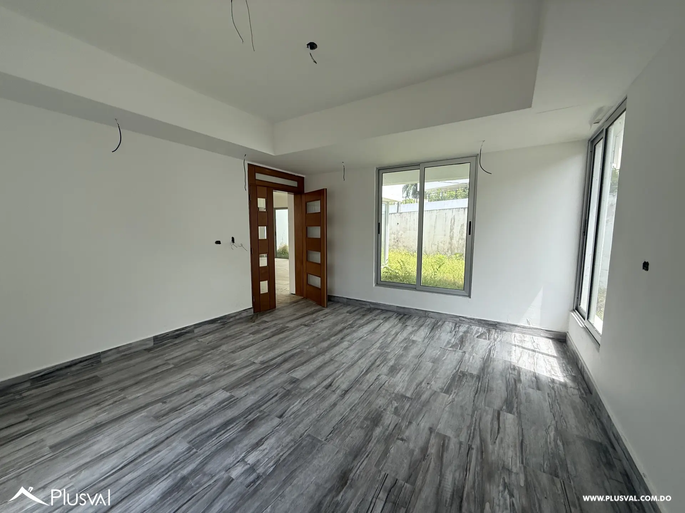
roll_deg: +0.8
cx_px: 342
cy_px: 256
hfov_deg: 102.1
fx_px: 277
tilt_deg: -2.2
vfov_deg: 85.7
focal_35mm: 14
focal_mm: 2.22
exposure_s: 1/359
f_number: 2.2
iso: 64
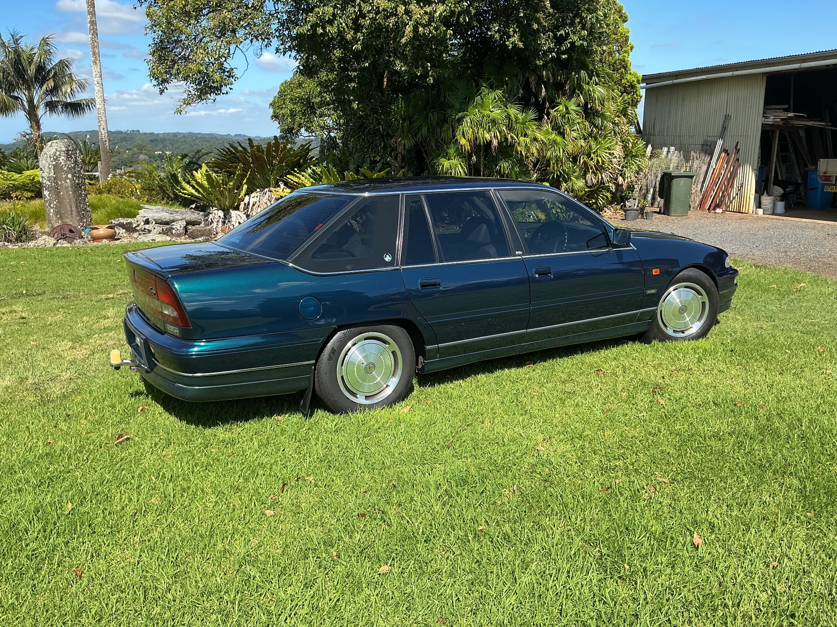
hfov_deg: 61.7
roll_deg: -0.2
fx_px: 701
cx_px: 418
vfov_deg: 48.2
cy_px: 314
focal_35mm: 29
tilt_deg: -13.1
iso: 25
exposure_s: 1/1035
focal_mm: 3
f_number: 1.8
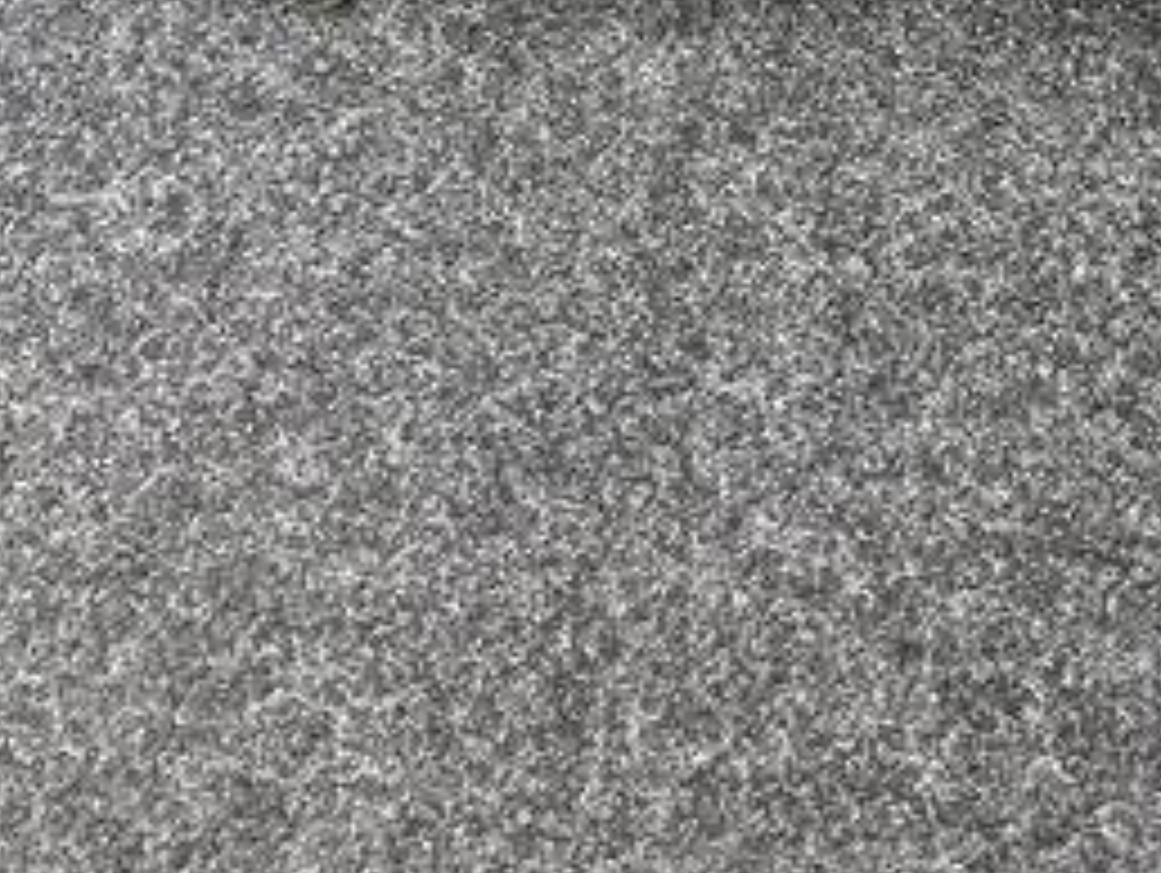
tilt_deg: -41.9
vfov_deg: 12.1
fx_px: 3726
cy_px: -806
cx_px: 1278
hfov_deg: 17.1
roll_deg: +2.0
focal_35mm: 111
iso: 250
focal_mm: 3.99
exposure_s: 1/33
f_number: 1.8
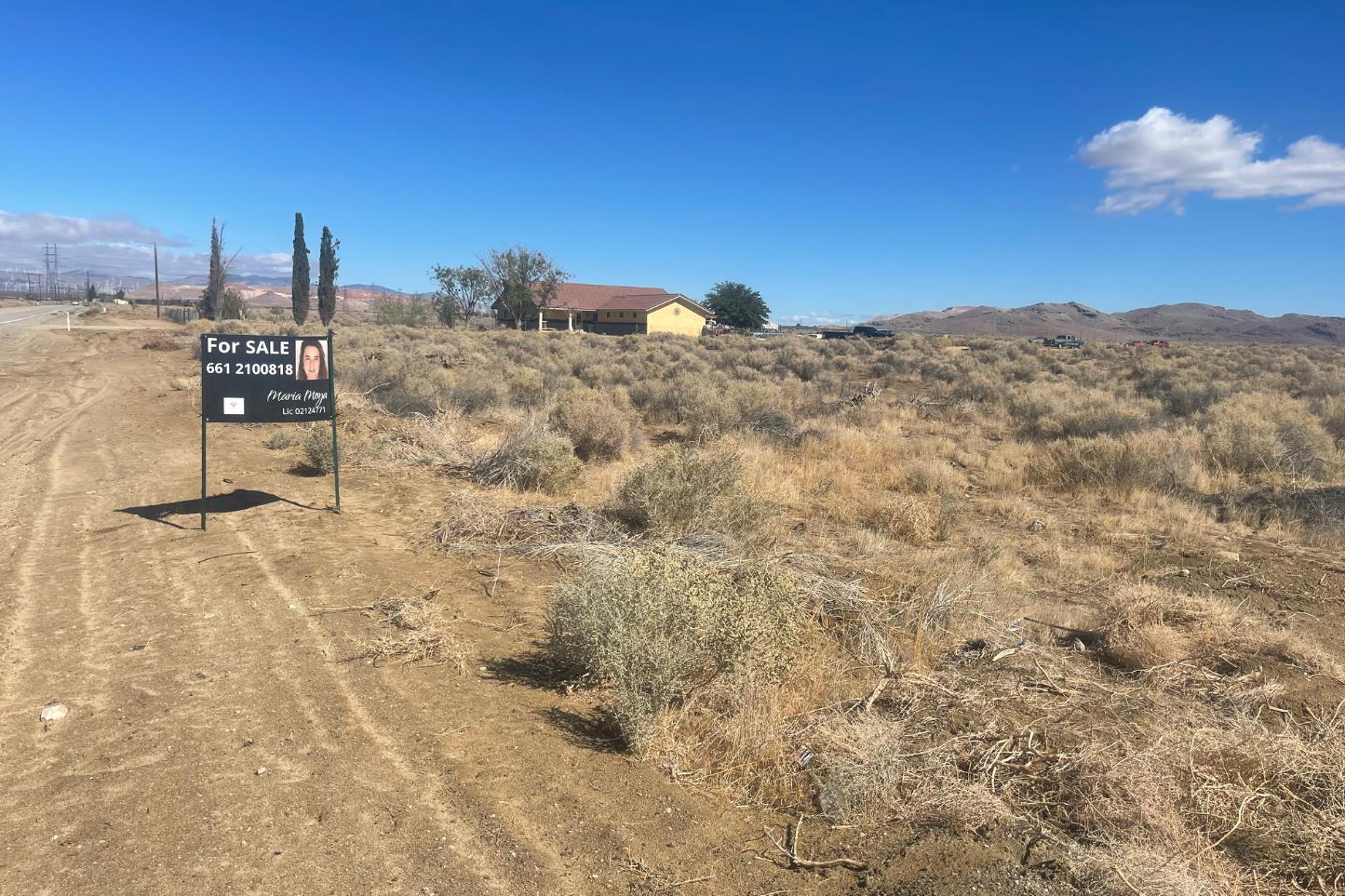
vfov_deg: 47.9
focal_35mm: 27
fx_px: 1009
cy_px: 442
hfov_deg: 67.4
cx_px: 692
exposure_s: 1/5376
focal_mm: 5.1
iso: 32
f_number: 1.6
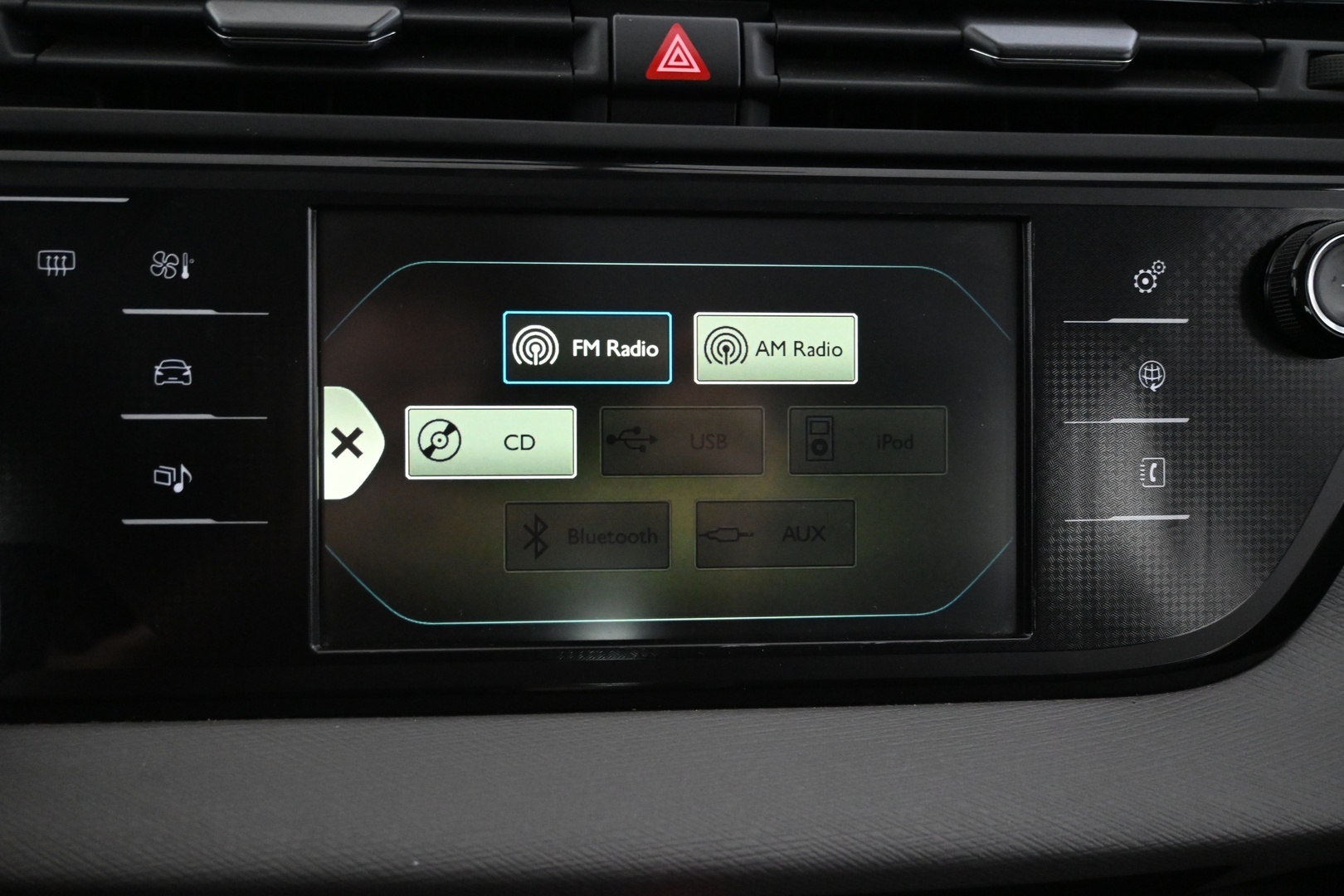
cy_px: 448
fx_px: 1204
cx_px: 672
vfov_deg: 40.8
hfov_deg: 58.3
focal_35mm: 32
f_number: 4
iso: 5000
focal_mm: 21.5
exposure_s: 1/30
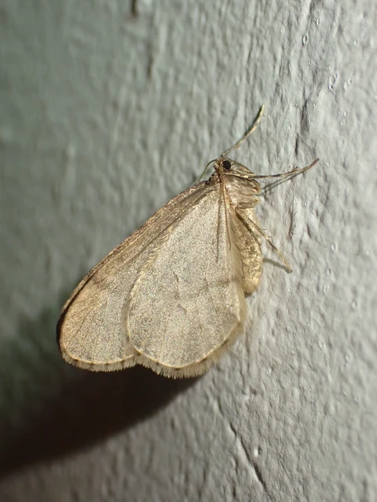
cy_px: 251
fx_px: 1031
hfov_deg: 20.7
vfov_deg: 27.4
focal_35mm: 71
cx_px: 188
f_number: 5.6
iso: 800
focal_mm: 12.73
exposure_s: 1/125
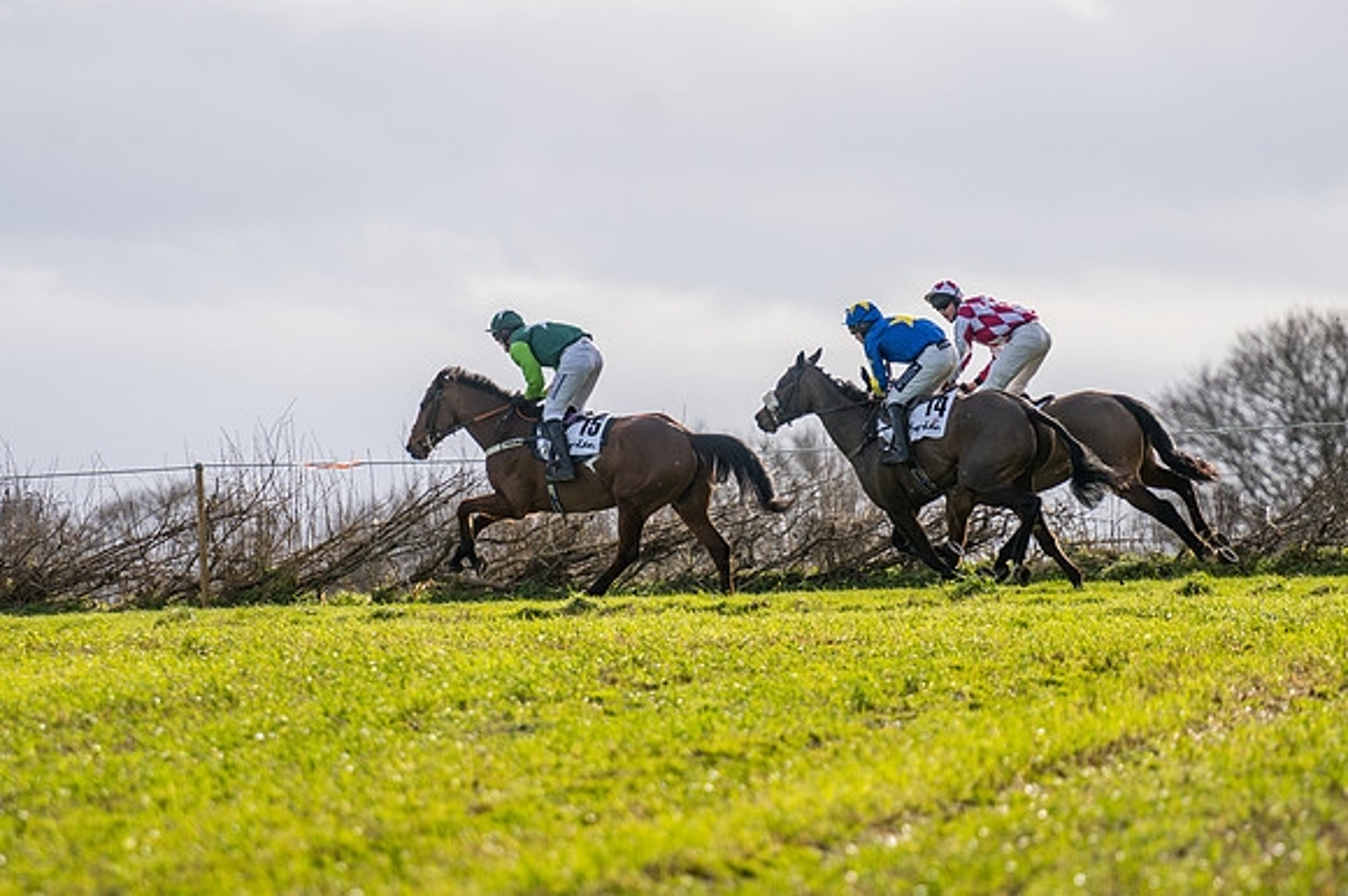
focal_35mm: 459
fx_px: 17188
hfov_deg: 4.5
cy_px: 448
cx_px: 674
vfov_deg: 3.0
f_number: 4
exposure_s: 1/1600
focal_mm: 280
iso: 200
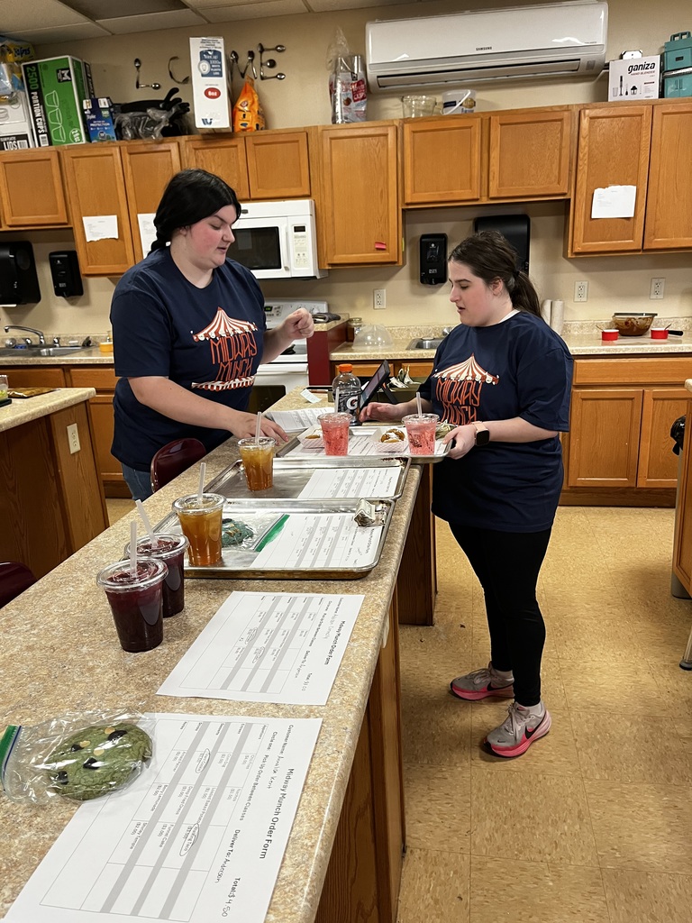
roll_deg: +3.3
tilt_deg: -15.0
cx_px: 346
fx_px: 693
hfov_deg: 53.1
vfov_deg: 67.3
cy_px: 462
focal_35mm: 26
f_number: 1.6
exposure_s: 1/81
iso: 125
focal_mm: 5.1
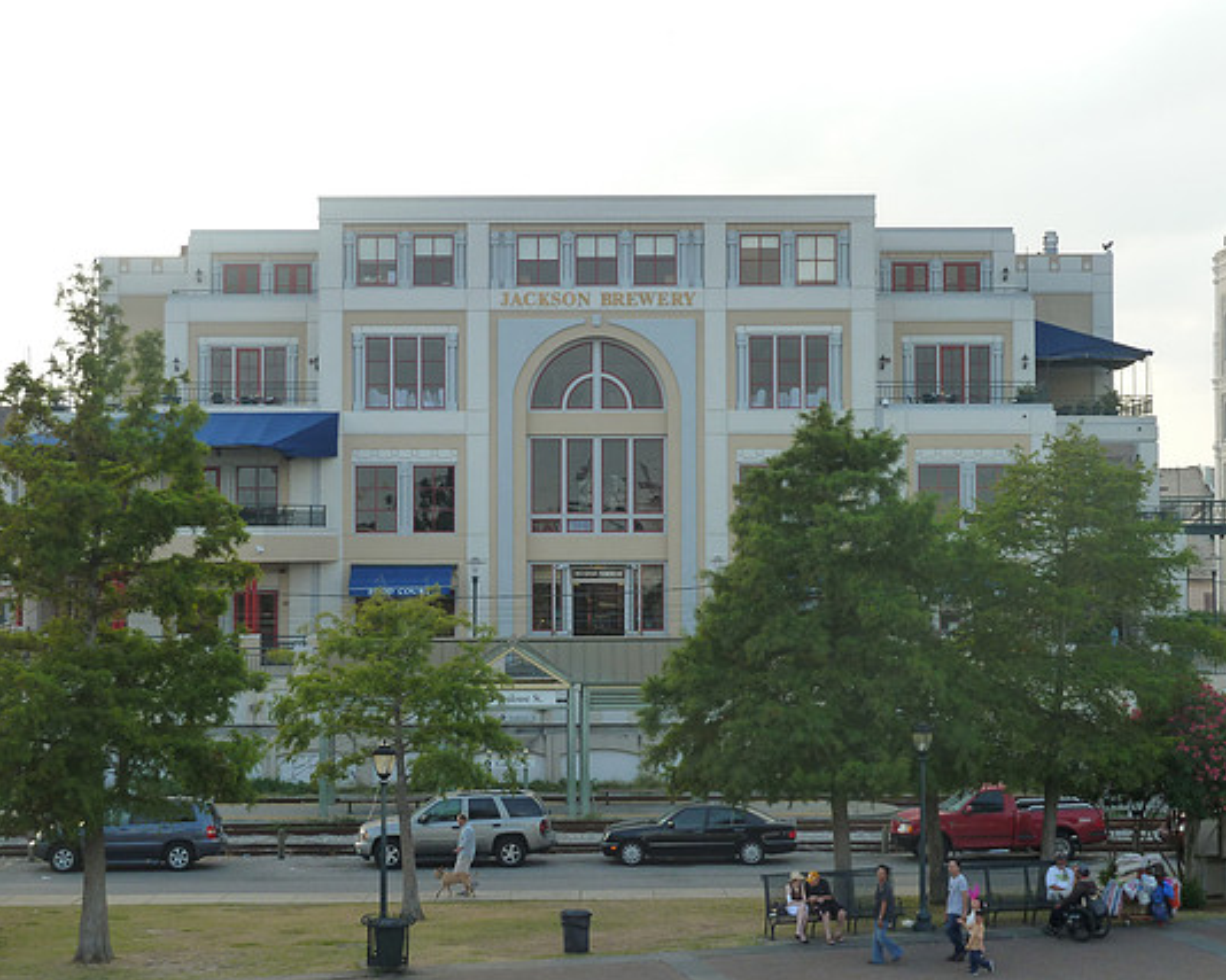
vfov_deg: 21.5
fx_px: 2576
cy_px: 490
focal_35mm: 71
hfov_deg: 26.8
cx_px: 608
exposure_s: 1/160
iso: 125
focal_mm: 11
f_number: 4.1
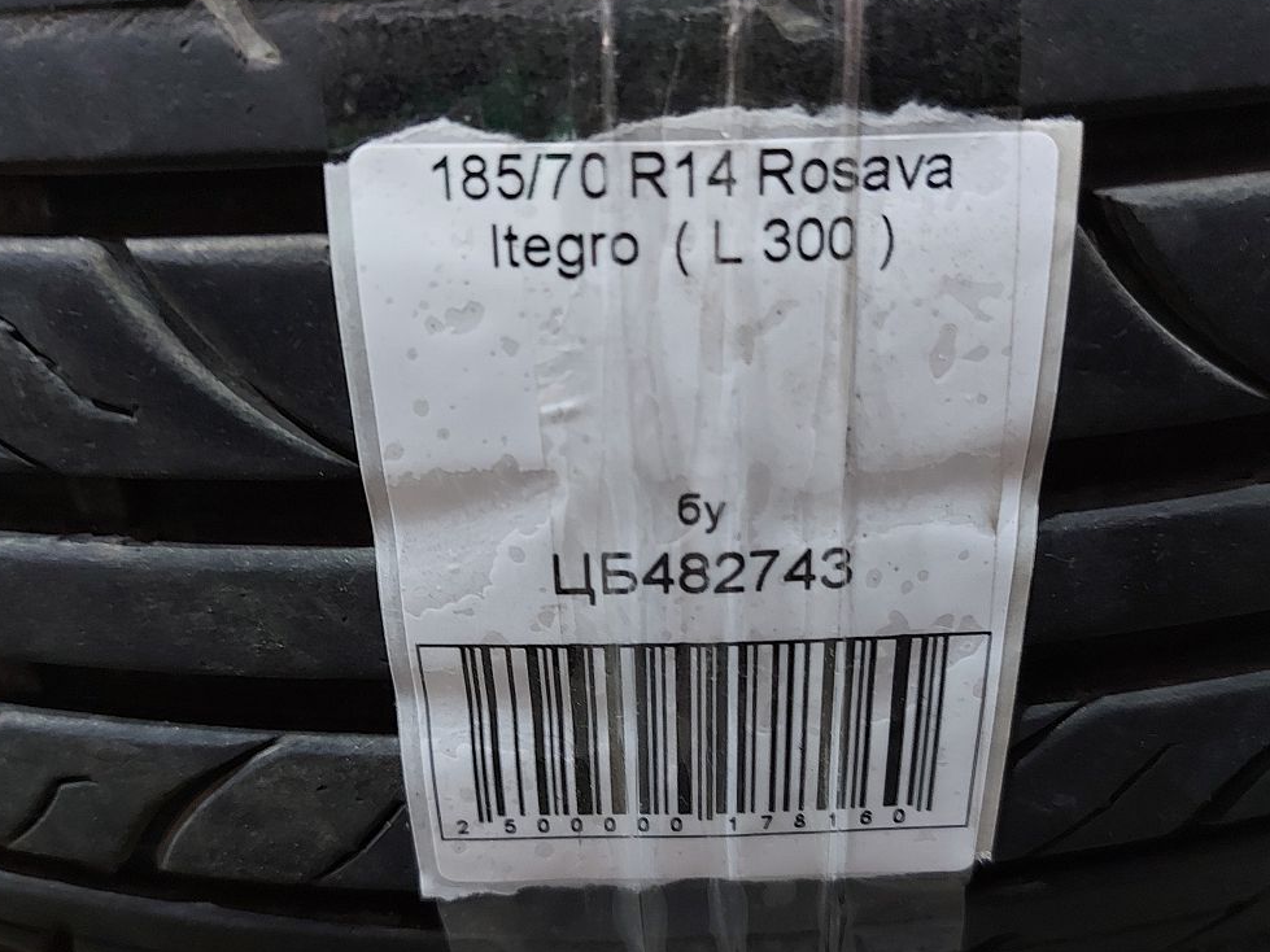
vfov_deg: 41.8
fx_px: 1247
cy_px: 510
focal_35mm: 34
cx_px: 677
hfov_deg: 53.9
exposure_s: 1/33
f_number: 1.8
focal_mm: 5.23
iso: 250
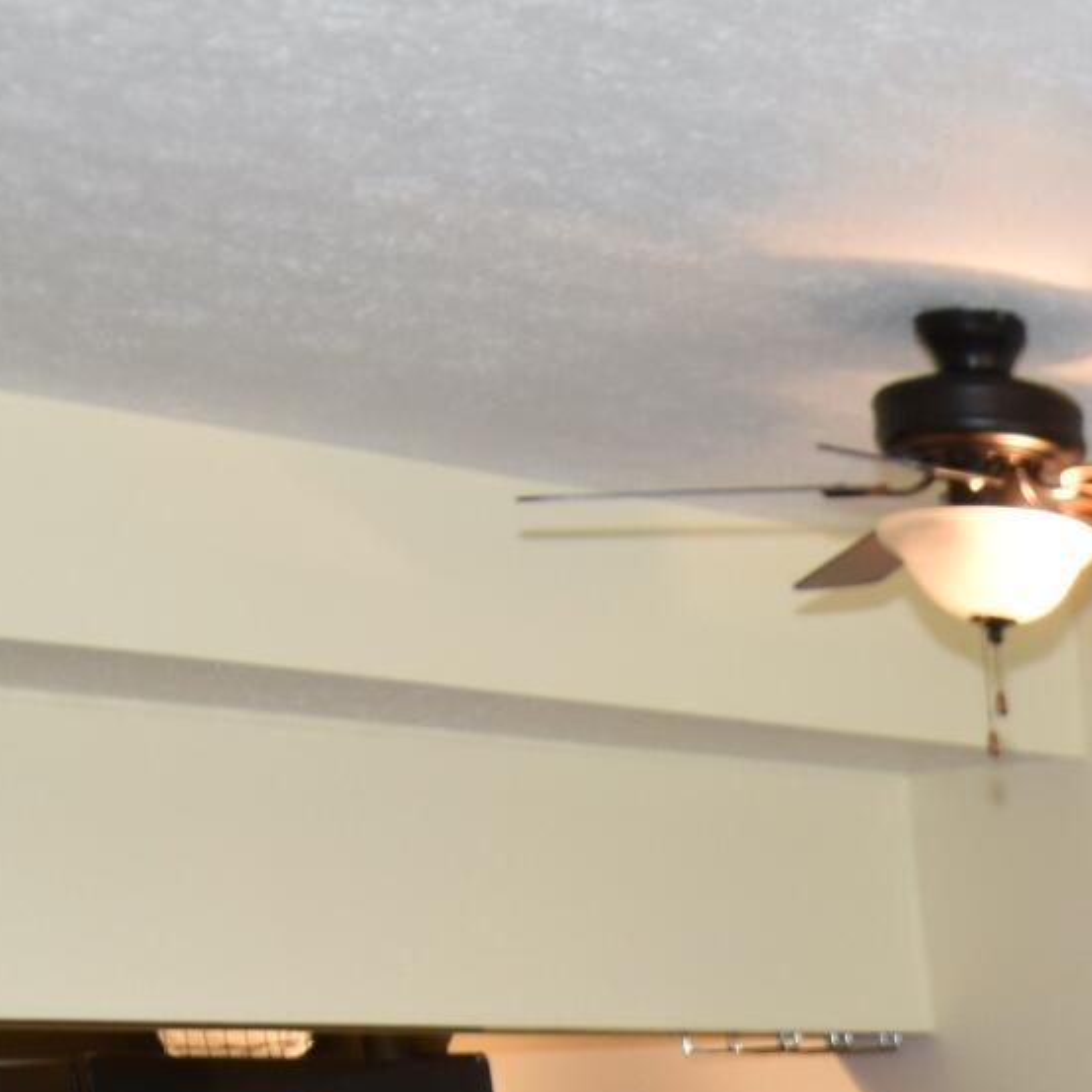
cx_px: 2000
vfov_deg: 17.6
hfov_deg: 17.0
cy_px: 1864
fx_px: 2962
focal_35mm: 83
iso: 320
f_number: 5
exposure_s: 1/60
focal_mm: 12
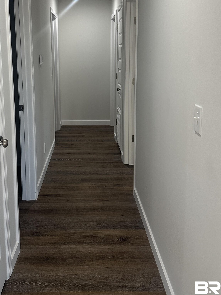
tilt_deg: -7.7
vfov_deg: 50.4
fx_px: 306
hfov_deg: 39.4
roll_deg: +0.2
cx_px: 83
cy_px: 96
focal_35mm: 36
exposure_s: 1/120
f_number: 1.78
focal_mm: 6.86
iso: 160
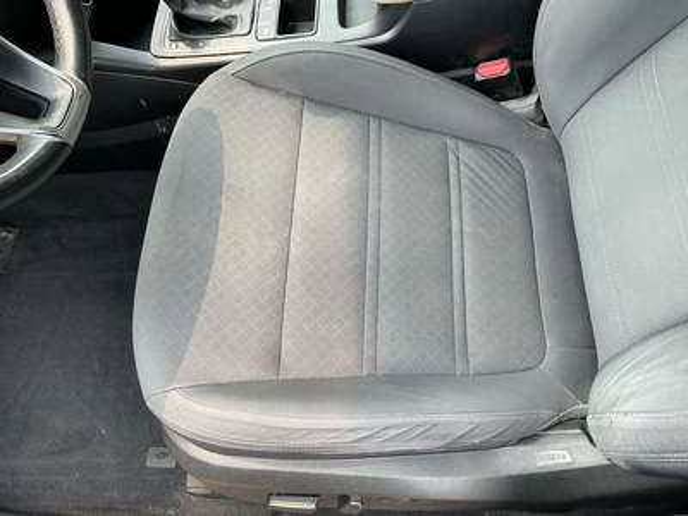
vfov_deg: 49.7
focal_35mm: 28
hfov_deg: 63.4
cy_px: 258
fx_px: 557
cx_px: 344
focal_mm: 3
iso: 40
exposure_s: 1/122
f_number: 1.8
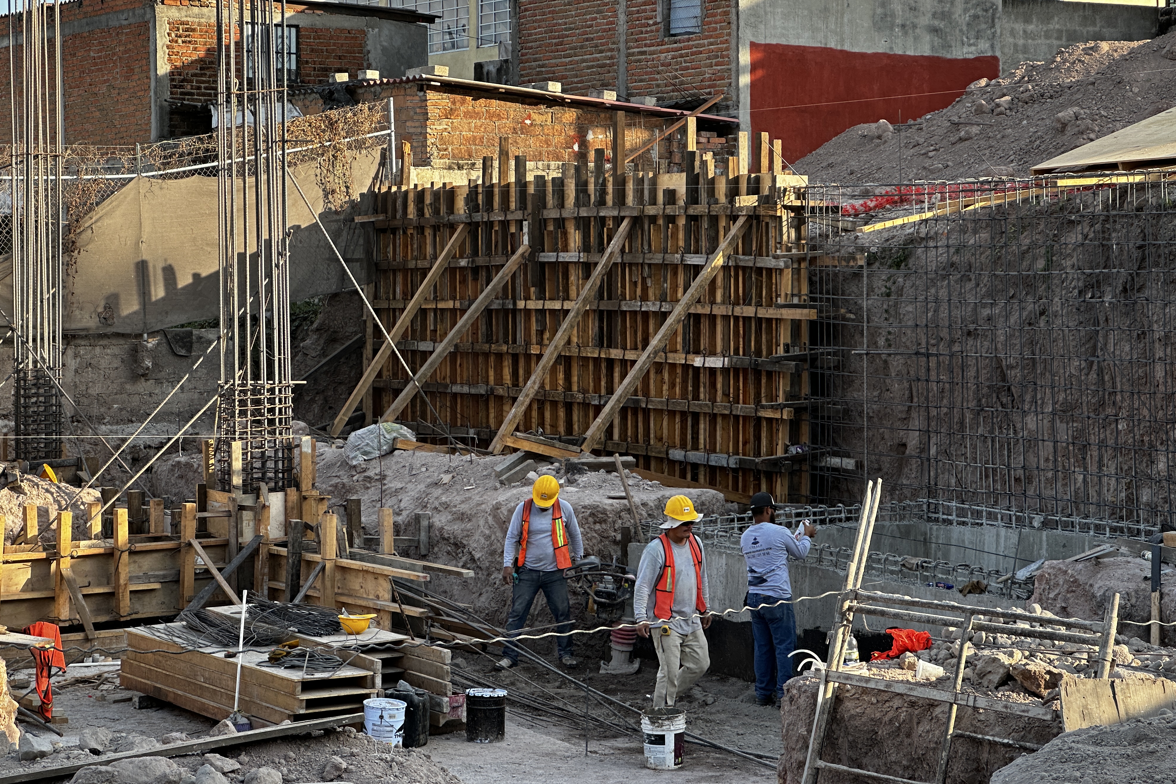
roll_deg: +0.2
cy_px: 343
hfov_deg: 25.1
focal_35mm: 81
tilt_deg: -1.6
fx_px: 2646
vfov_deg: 16.9
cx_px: 582
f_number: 2.8
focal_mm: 9
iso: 32
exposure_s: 1/144
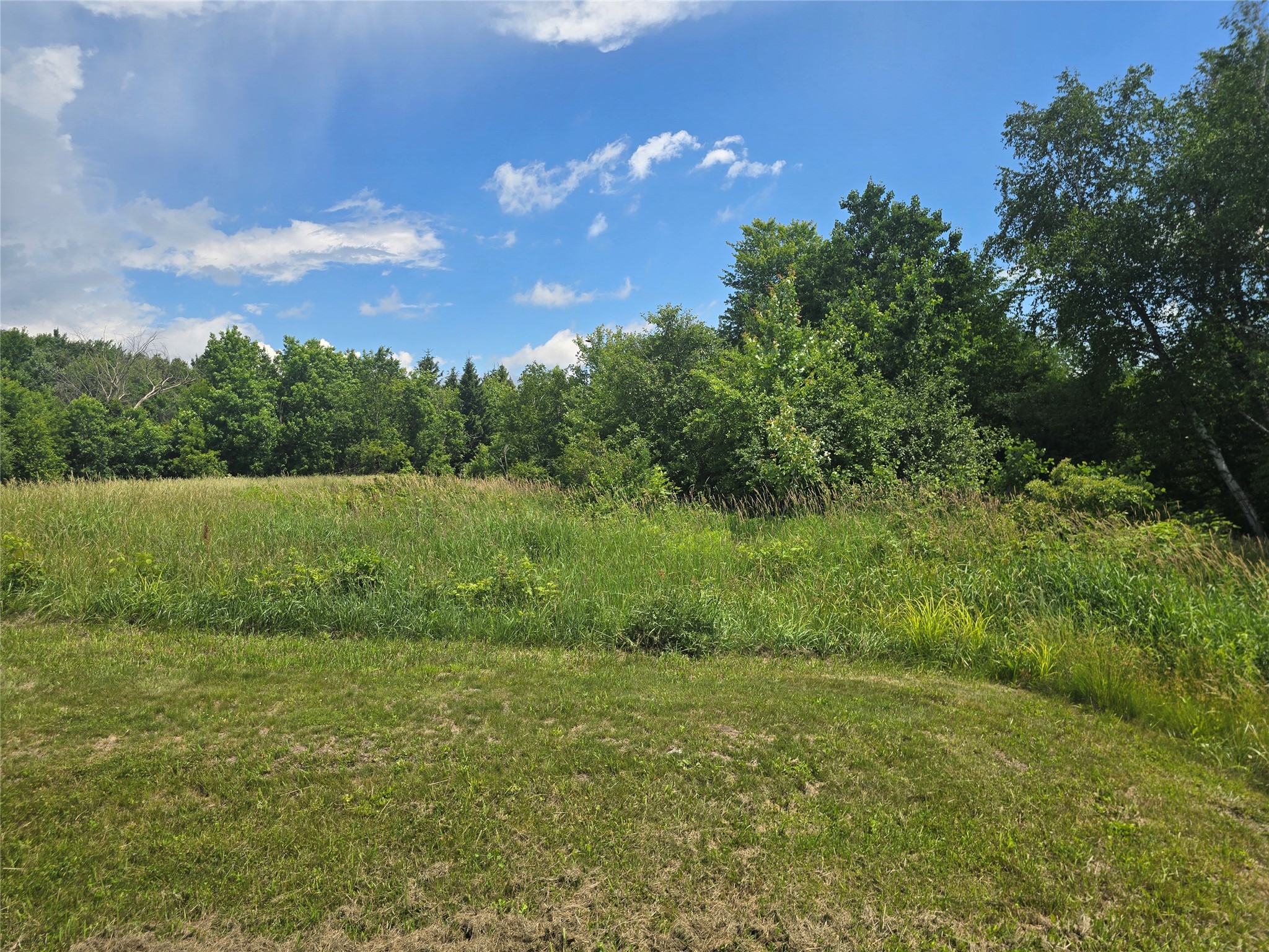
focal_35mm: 23
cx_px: 634
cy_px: 476
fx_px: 843
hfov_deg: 73.9
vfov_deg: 58.9
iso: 12
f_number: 1.7
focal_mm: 6.3
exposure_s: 1/924
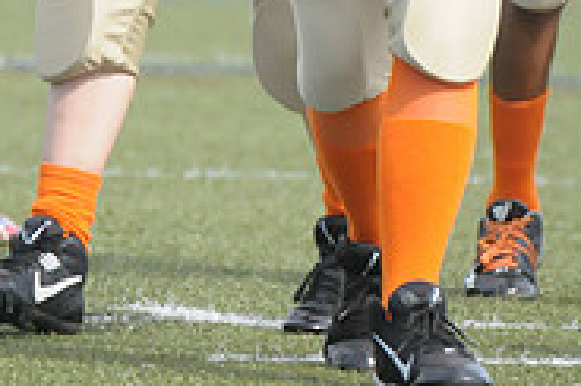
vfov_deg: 0.8
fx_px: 26679
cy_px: -291
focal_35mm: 1656
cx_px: 428
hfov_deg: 1.2
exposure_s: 1/5000
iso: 1600
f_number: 4
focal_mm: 350
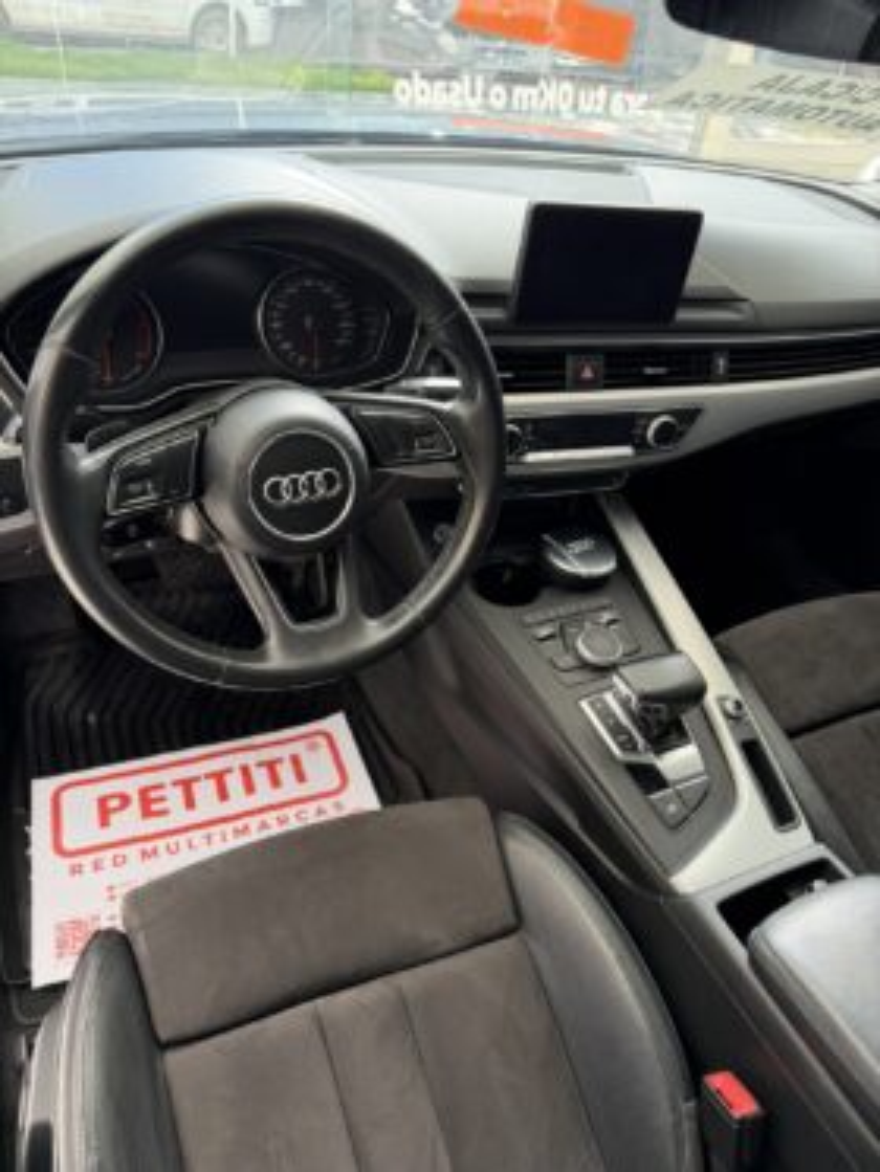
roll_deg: -9.3
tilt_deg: -40.0
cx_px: 440
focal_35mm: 24
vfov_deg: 71.6
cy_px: 586
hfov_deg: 56.8
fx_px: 813
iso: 200
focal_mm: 6.76
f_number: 1.78
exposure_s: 1/182
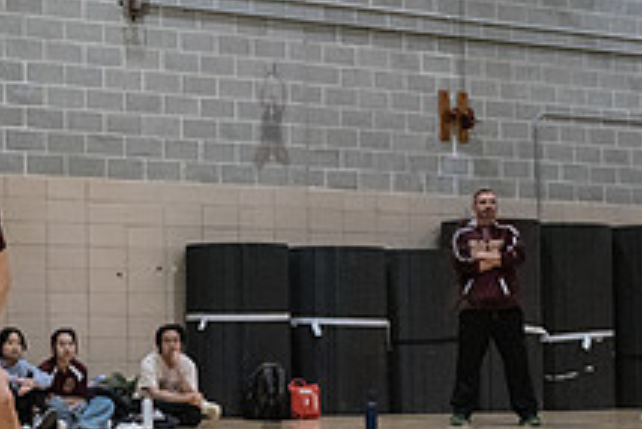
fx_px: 1410
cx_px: -138
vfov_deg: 17.3
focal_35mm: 79
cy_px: 259
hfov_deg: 23.4
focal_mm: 28
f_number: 3.5
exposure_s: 1/400
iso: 8000
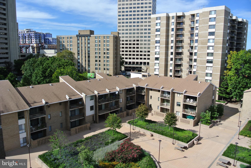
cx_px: 126
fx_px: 188
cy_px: 84
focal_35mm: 27
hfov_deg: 67.3
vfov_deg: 48.0
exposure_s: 1/800
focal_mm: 10
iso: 100
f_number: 4.5
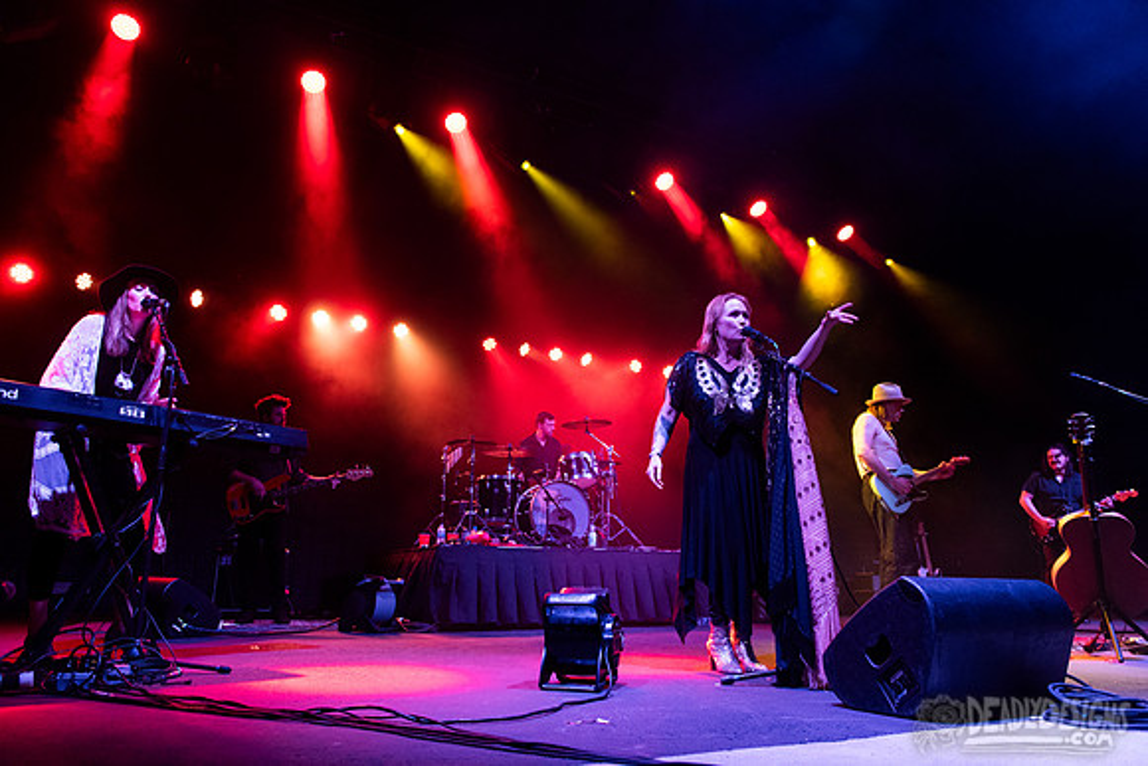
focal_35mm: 24
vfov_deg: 53.2
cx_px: 574
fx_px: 765
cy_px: 383
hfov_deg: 73.7
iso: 2500
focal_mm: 24
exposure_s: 1/400
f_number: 3.5
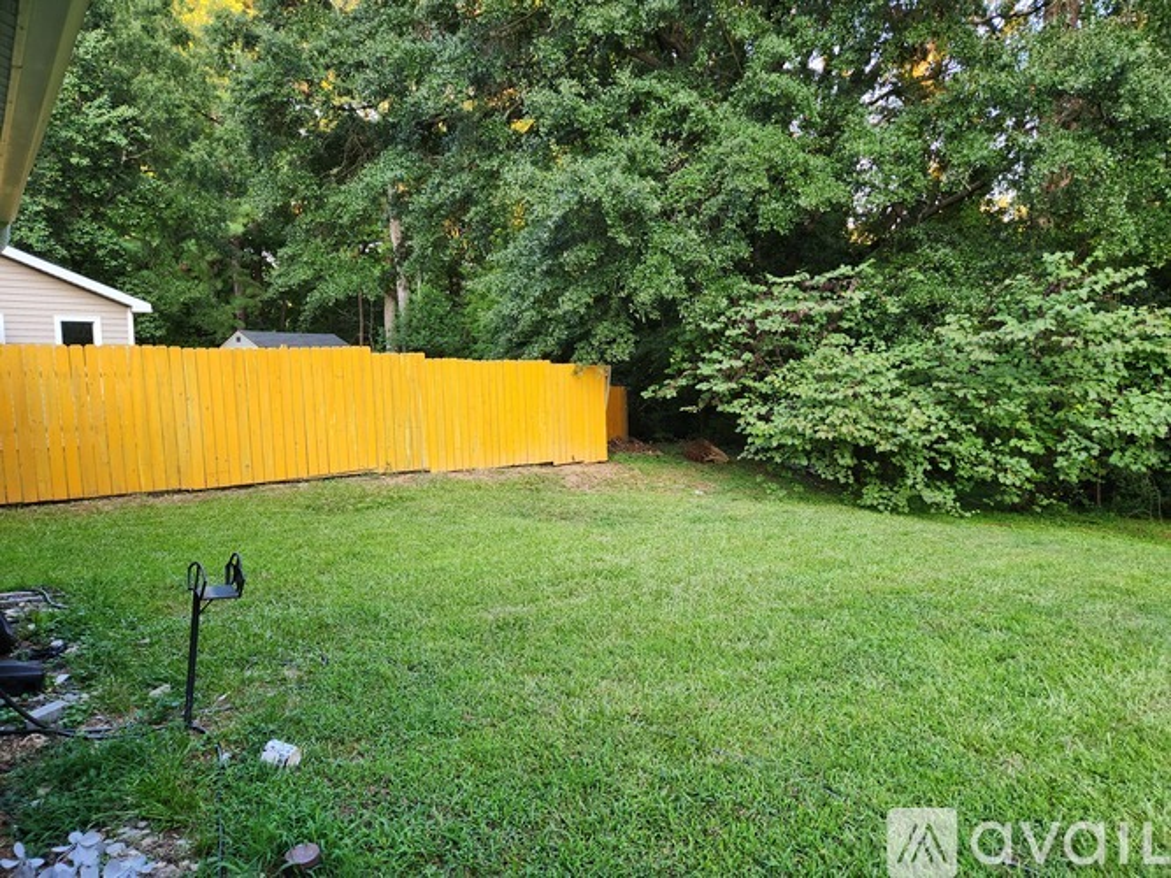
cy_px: 439
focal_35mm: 23
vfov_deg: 58.9
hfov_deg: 73.9
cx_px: 586
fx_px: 778
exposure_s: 1/180
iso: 100
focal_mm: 5.4
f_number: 1.8
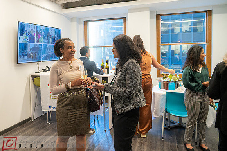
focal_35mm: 28
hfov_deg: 64.1
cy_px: 64
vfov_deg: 45.5
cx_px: 92
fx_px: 179
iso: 1600
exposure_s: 1/100
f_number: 4
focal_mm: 24
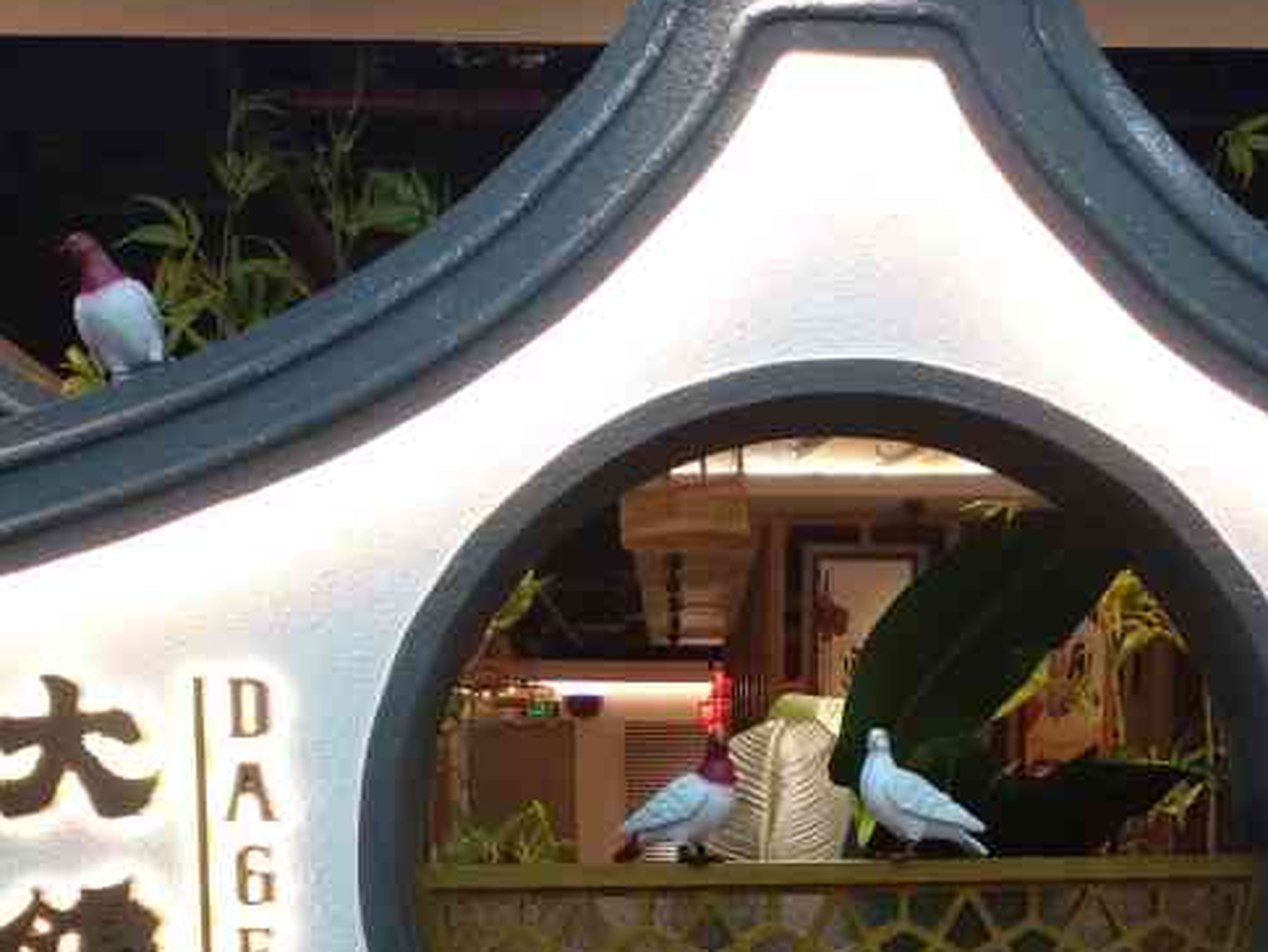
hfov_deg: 38.1
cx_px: 745
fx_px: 1832
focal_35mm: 50
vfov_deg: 27.0
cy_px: 1016
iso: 400
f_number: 2.2
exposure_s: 1/25
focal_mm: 3.81
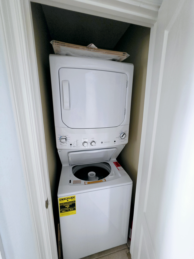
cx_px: 97
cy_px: 130
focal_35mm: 13
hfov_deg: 89.9
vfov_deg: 106.2
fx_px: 97
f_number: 1.9
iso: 640
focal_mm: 2.2
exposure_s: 1/60.2
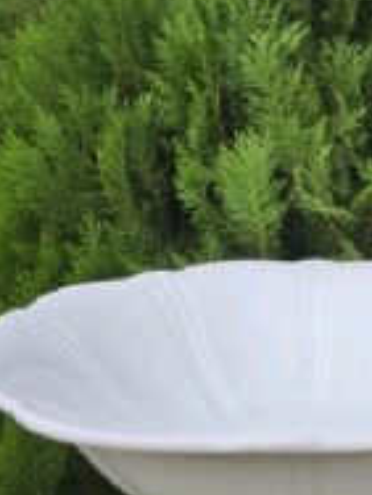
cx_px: 327
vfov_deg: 38.7
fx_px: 702
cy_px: 190
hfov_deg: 28.6
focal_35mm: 49
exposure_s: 1/182
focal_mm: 6.3
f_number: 1.7
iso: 80
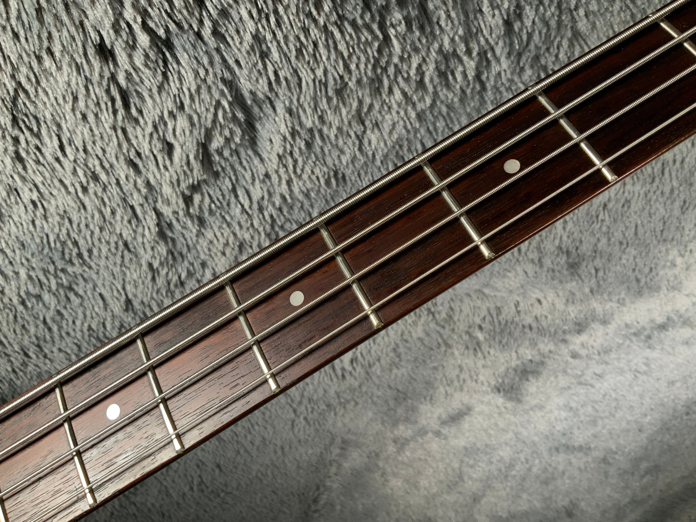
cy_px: 261
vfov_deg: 48.2
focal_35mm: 29
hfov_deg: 61.7
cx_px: 348
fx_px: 583
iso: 50
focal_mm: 3
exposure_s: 1/104
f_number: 1.8
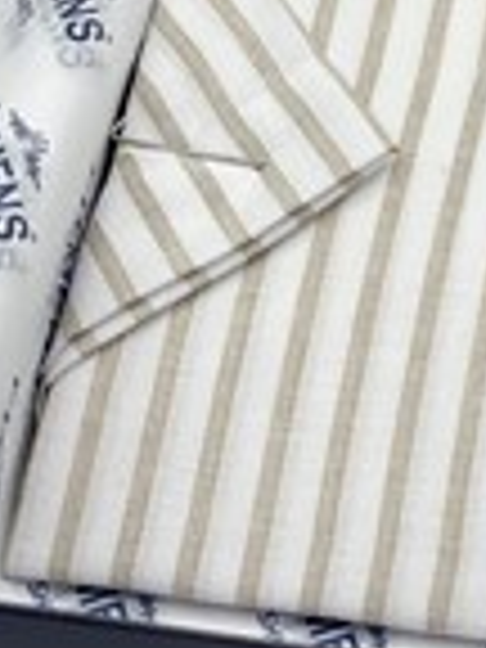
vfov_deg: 12.9
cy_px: -155
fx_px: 2789
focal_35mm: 149
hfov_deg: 9.7
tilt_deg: -38.7
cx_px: 657
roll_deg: -1.5
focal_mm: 6
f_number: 2
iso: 32
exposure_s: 1/240
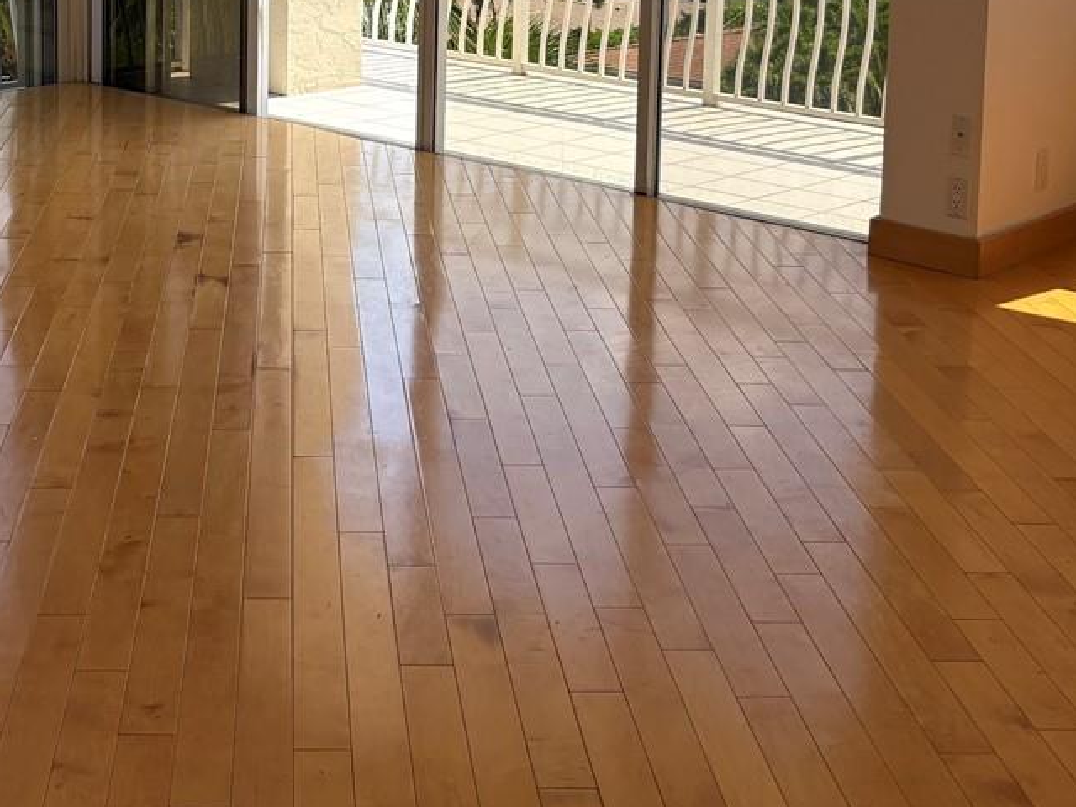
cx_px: 360
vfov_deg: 21.8
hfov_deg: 29.6
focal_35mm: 65
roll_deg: -0.9
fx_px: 2020
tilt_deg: -7.8
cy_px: 18
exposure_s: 1/1751
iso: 64
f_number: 1.6
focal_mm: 5.96
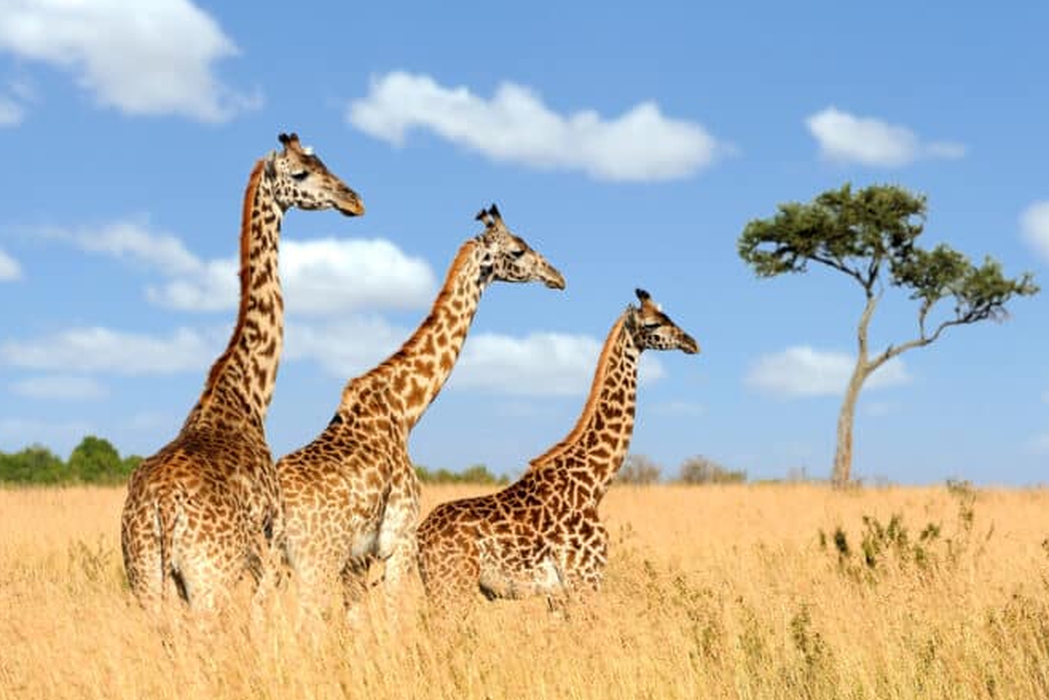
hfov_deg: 10.1
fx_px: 5945
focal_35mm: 204
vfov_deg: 6.7
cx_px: 582
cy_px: 326
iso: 250
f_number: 7.1
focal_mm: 175
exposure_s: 1/1250
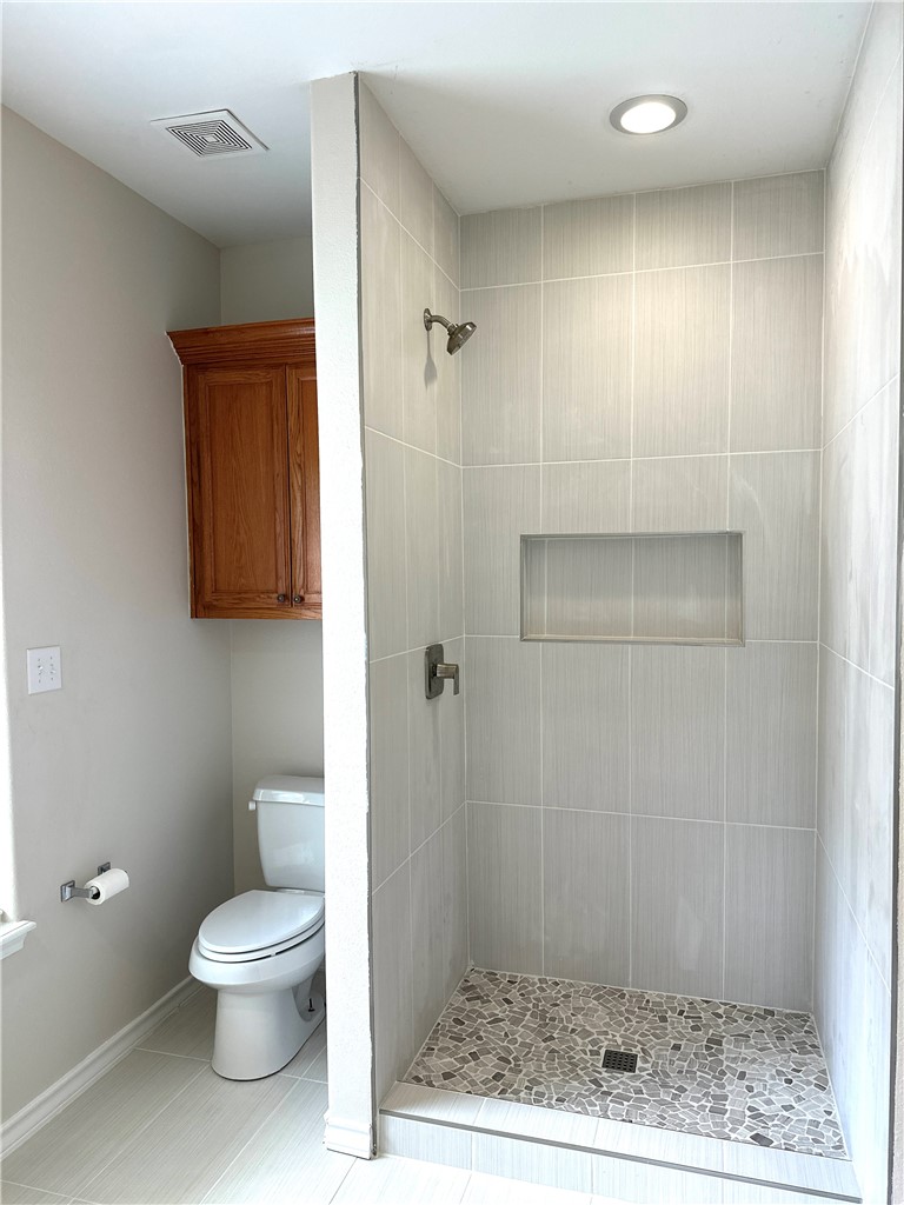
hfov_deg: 56.8
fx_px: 836
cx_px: 452
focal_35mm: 24
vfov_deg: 71.6
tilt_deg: -1.8
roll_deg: -0.2
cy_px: 602
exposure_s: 1/120
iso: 160
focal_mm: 6.86
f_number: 1.78
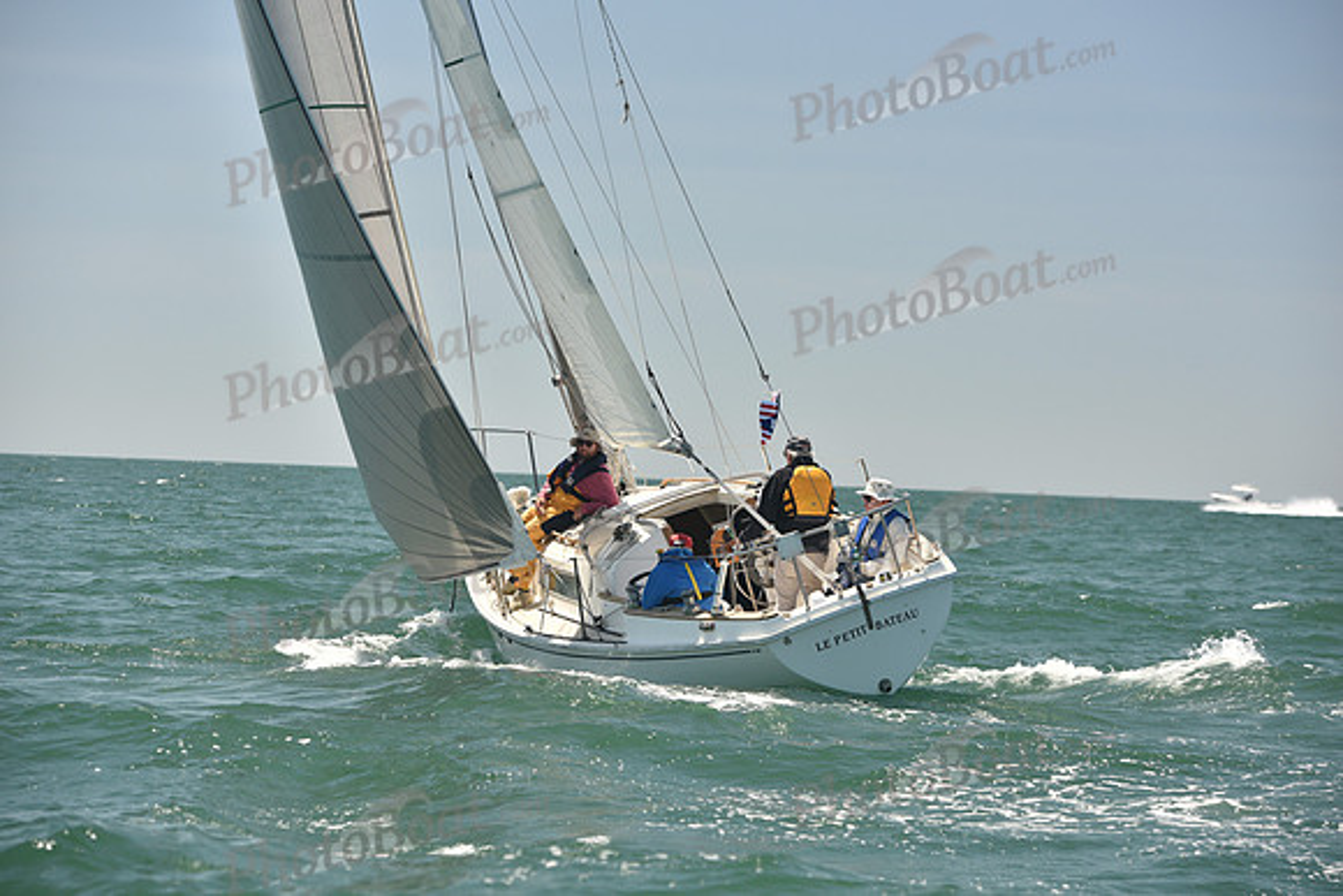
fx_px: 4328
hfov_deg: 17.6
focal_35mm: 116
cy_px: 448
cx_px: 672
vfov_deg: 11.8
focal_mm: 116
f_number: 4.5
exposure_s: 1/800
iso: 250
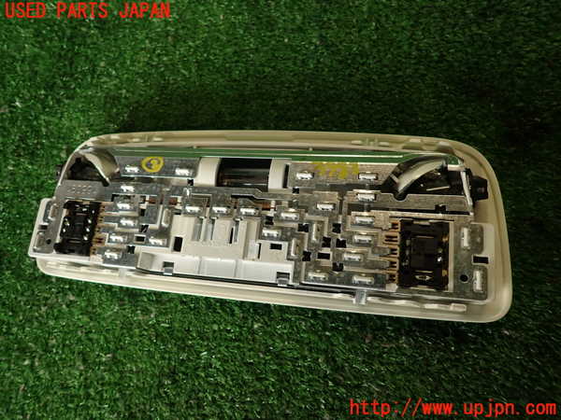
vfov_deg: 54.9
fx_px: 405
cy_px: 210
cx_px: 280
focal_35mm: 25
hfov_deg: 69.4
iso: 100
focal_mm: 4.5
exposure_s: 1/100
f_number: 2
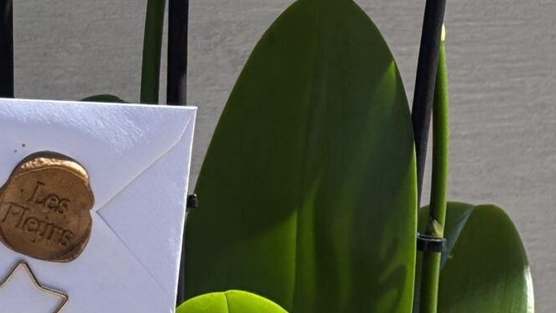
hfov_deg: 9.9
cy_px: 38
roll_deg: +0.5
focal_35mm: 216
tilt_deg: -3.5
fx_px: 3186
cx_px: 42
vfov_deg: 5.6
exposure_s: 1/1667
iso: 32
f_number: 1.6
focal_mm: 5.96
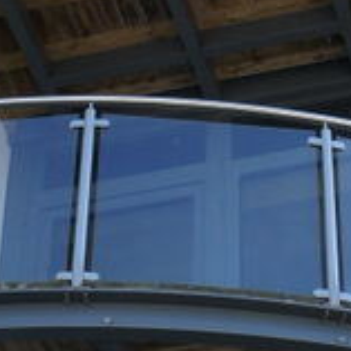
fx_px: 1847
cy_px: 141
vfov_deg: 10.9
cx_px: 321
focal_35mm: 161
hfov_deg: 10.8
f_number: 8
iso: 200
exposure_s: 1/160
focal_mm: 22
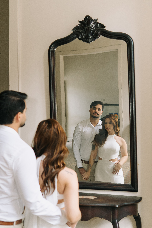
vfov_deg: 43.6
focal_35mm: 45
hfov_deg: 29.9
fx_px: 285
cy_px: 114
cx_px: 76
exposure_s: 1/160
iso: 800
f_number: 2.5
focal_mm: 30
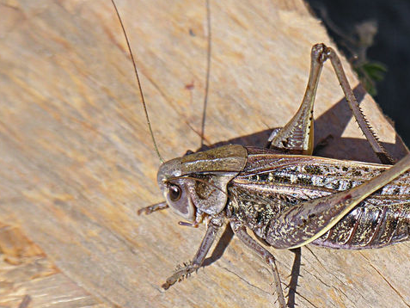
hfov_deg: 4.2
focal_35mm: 477
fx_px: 5651
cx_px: 346
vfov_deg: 3.1
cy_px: 234
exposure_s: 1/362
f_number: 4.5
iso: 50
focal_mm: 64.5
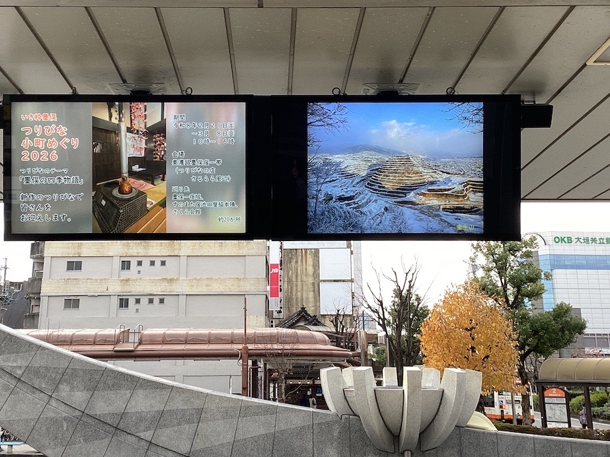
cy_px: 162
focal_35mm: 43
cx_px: 268
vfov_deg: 33.4
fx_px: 758
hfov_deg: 43.8
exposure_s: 1/202
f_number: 2.4
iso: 25
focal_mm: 3.3
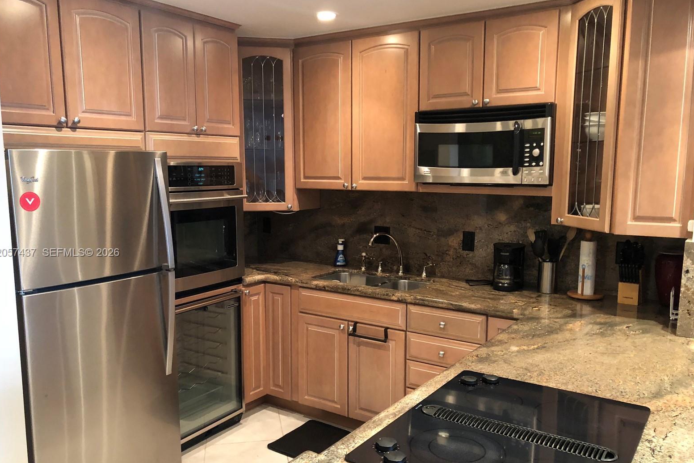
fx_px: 578
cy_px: 253
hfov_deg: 61.9
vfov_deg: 43.5
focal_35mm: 30
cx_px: 338
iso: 100
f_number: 1.8
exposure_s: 1/11
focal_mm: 3.99
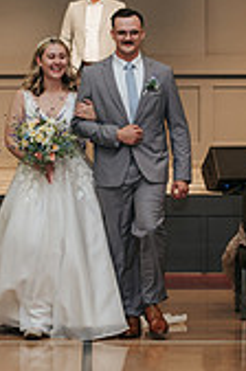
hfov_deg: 6.6
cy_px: 142
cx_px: 86
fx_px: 2141
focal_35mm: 208
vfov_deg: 9.9
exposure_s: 1/200
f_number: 3.2
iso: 1000
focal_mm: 50
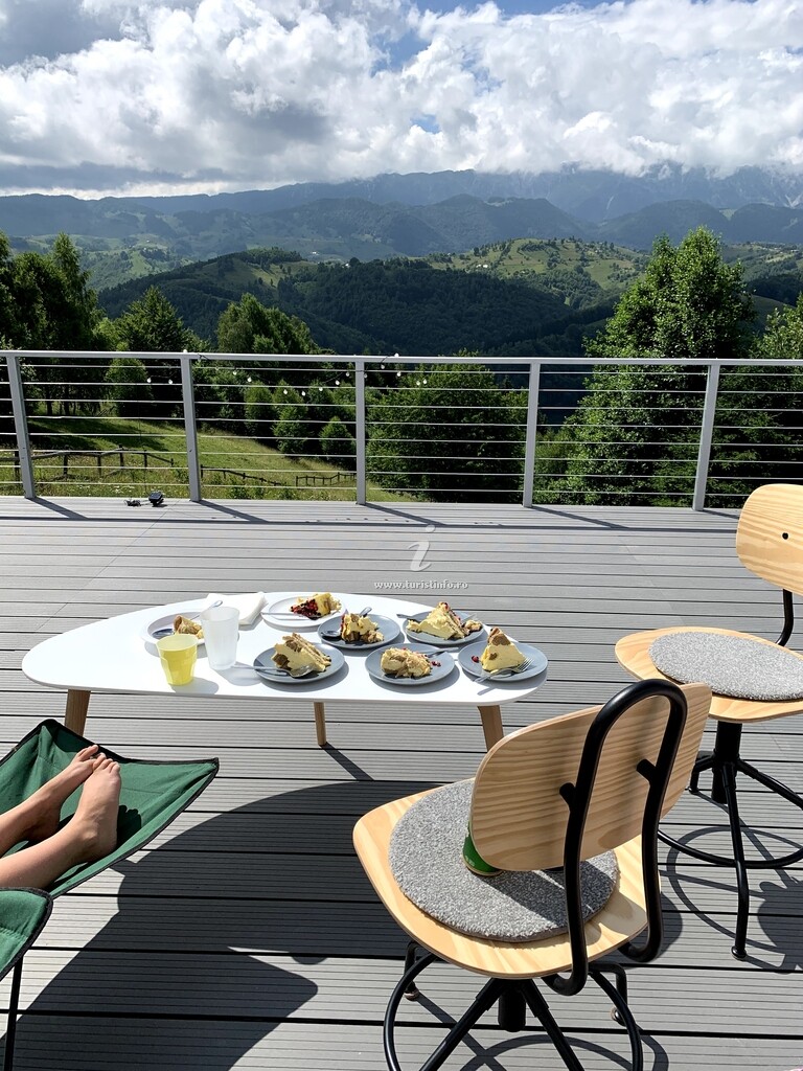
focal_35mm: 26
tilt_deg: -16.0
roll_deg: +0.6
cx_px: 402
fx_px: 804
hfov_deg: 53.1
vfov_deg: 67.3
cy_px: 536
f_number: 1.8
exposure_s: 1/3650
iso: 25
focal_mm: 4.25
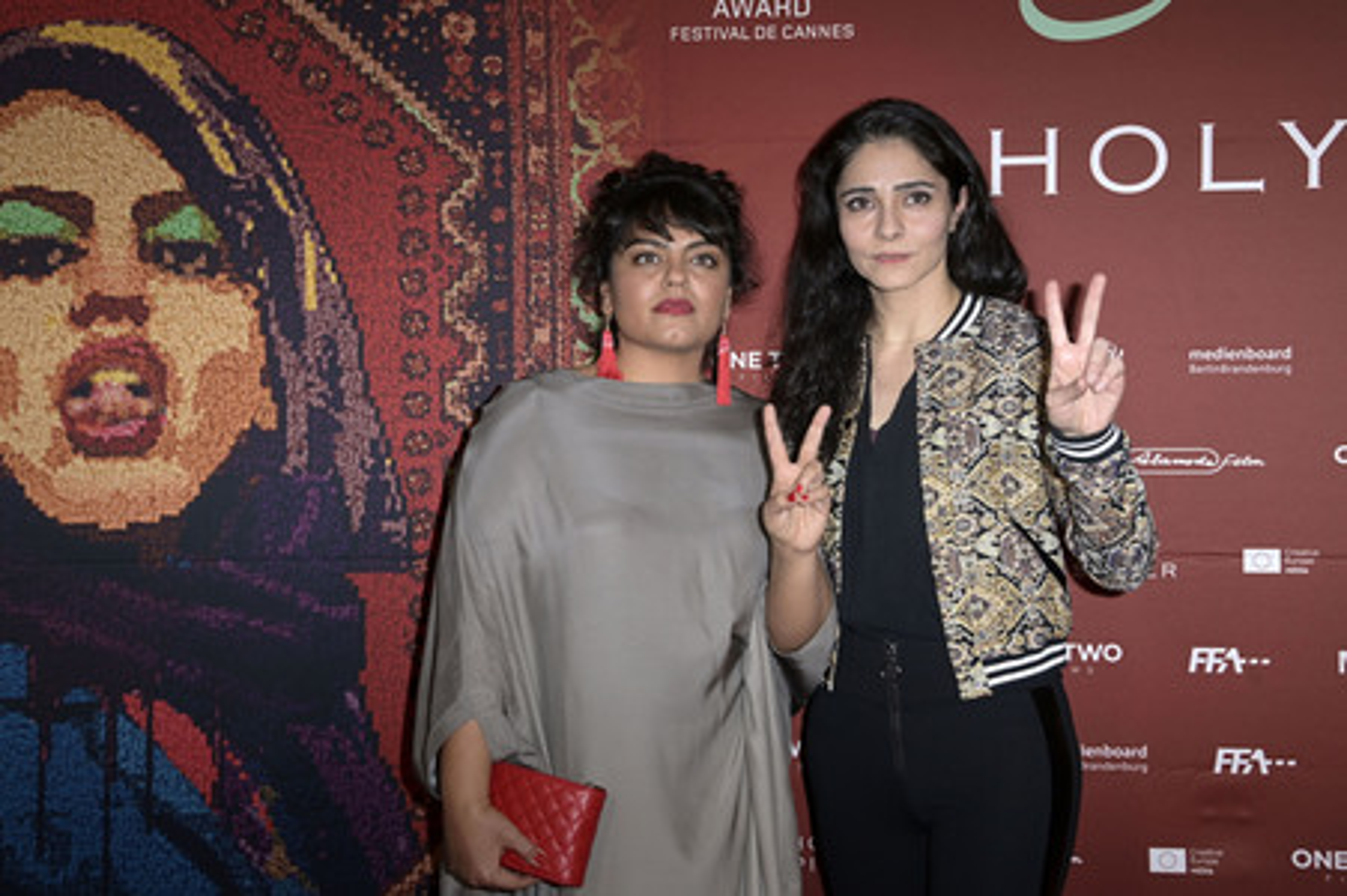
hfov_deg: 34.5
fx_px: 2169
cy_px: 448
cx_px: 674
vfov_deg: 23.3
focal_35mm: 58
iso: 400
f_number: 5.6
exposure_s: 1/250
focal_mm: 58
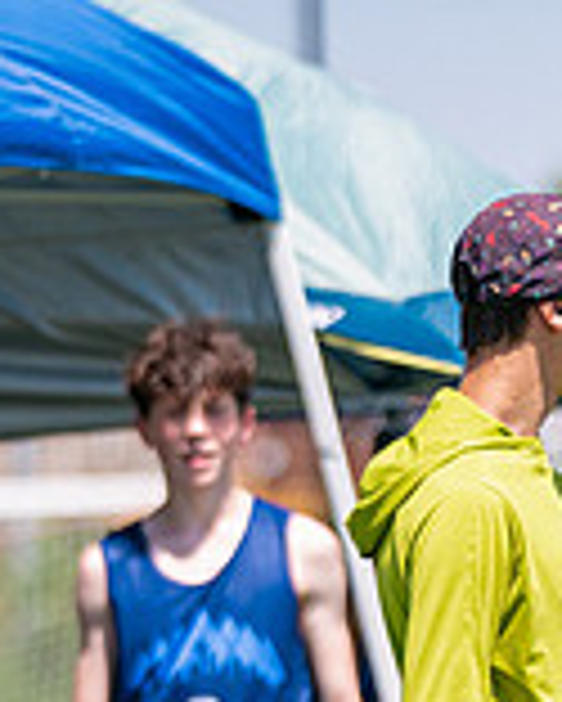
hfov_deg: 3.1
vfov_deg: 3.9
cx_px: 688
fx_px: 10282
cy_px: 763
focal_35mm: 495
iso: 640
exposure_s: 1/8000
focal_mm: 142
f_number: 2.8
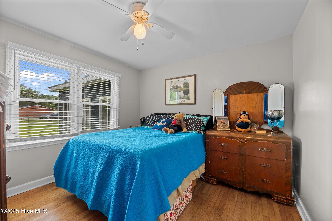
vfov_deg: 81.2
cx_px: 166
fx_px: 129
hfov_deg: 104.3
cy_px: 110
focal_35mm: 14
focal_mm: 14
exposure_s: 3
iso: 100
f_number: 9
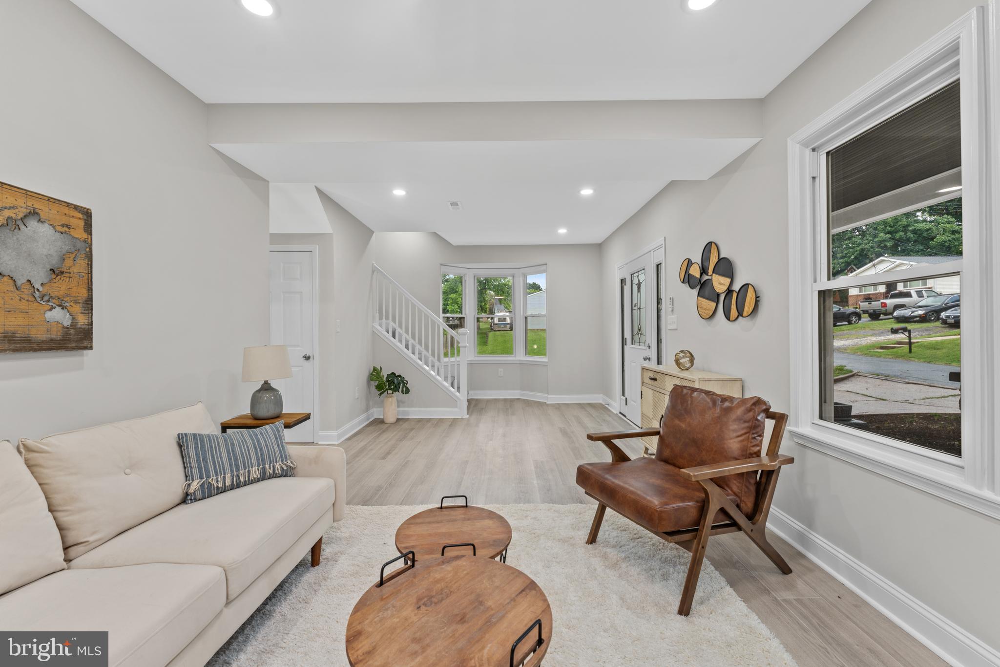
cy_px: 334
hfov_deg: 104.3
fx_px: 389
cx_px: 500
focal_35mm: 14
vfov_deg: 81.2
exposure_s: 1/2
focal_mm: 14
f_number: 8
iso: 100
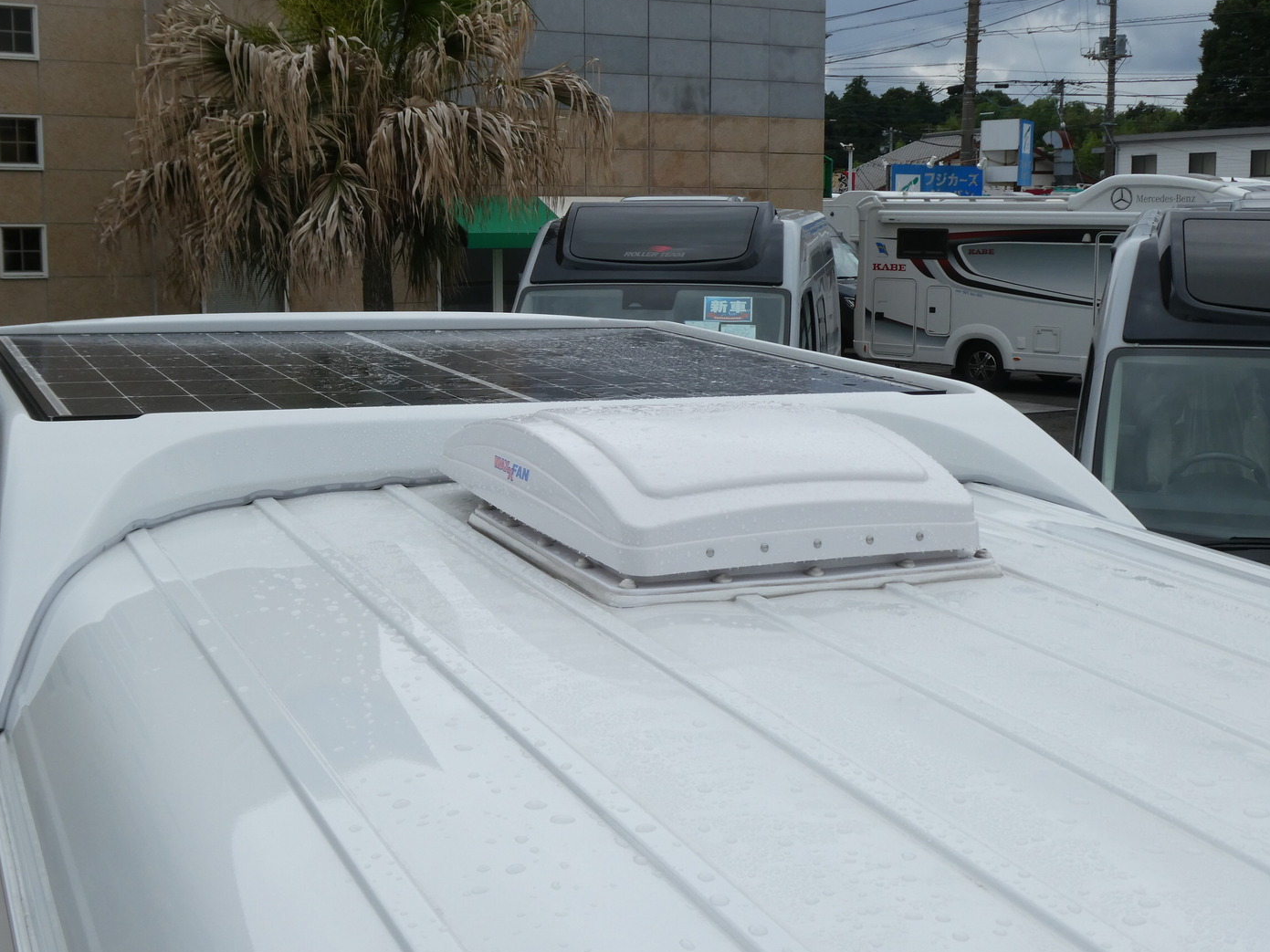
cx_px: 555
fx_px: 1688
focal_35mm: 46
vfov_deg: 31.5
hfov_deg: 41.2
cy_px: 476
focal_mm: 7.2
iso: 80
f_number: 4.5
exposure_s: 1/1000
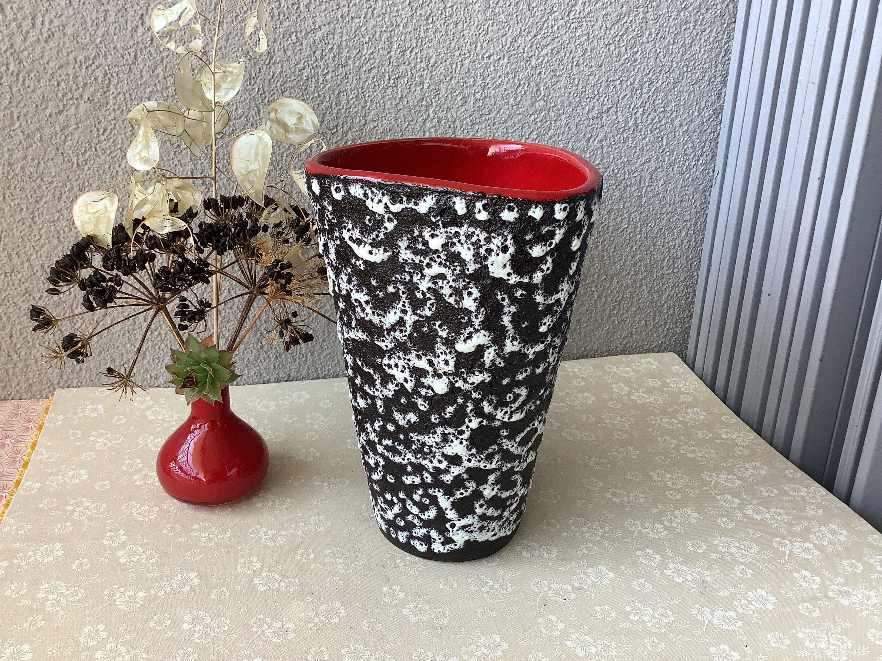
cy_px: 330
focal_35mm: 31
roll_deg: -2.3
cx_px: 441
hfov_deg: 58.4
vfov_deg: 45.4
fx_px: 790
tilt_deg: -21.6
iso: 40
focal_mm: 3.3
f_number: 2.4
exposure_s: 1/100
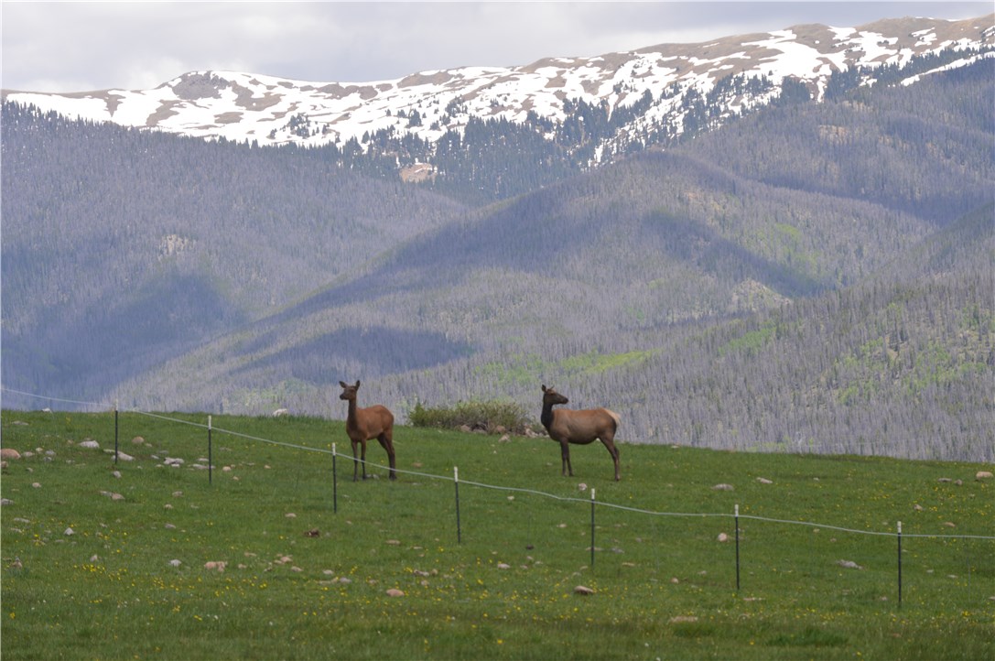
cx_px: 498
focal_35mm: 188
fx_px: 5176
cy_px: 330
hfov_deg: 11.0
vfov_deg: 7.3
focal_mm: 125
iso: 100
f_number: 9
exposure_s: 1/200
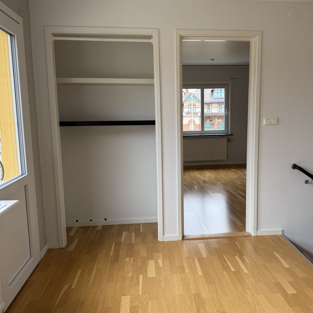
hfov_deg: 55.4
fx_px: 297
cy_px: 156
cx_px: 179
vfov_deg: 55.6
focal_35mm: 29
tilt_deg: -7.3
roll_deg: +1.2
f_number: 1.78
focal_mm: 6.76
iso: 64
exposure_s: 1/121
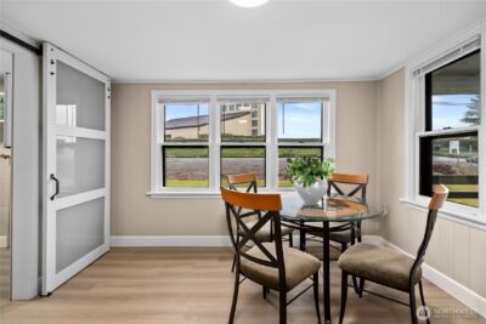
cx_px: 243
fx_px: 216
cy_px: 162
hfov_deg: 96.7
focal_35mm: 16
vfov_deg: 73.8
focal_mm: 16
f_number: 7.1
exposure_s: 1/15
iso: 1000
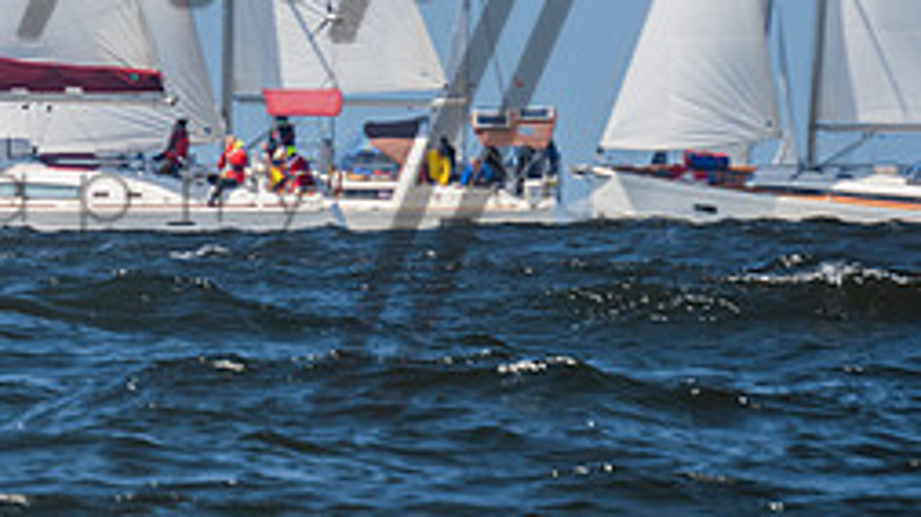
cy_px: 216
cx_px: -206
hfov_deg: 3.1
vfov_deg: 1.8
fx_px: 16744
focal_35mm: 686
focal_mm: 200
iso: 100
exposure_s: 1/250
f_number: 6.3
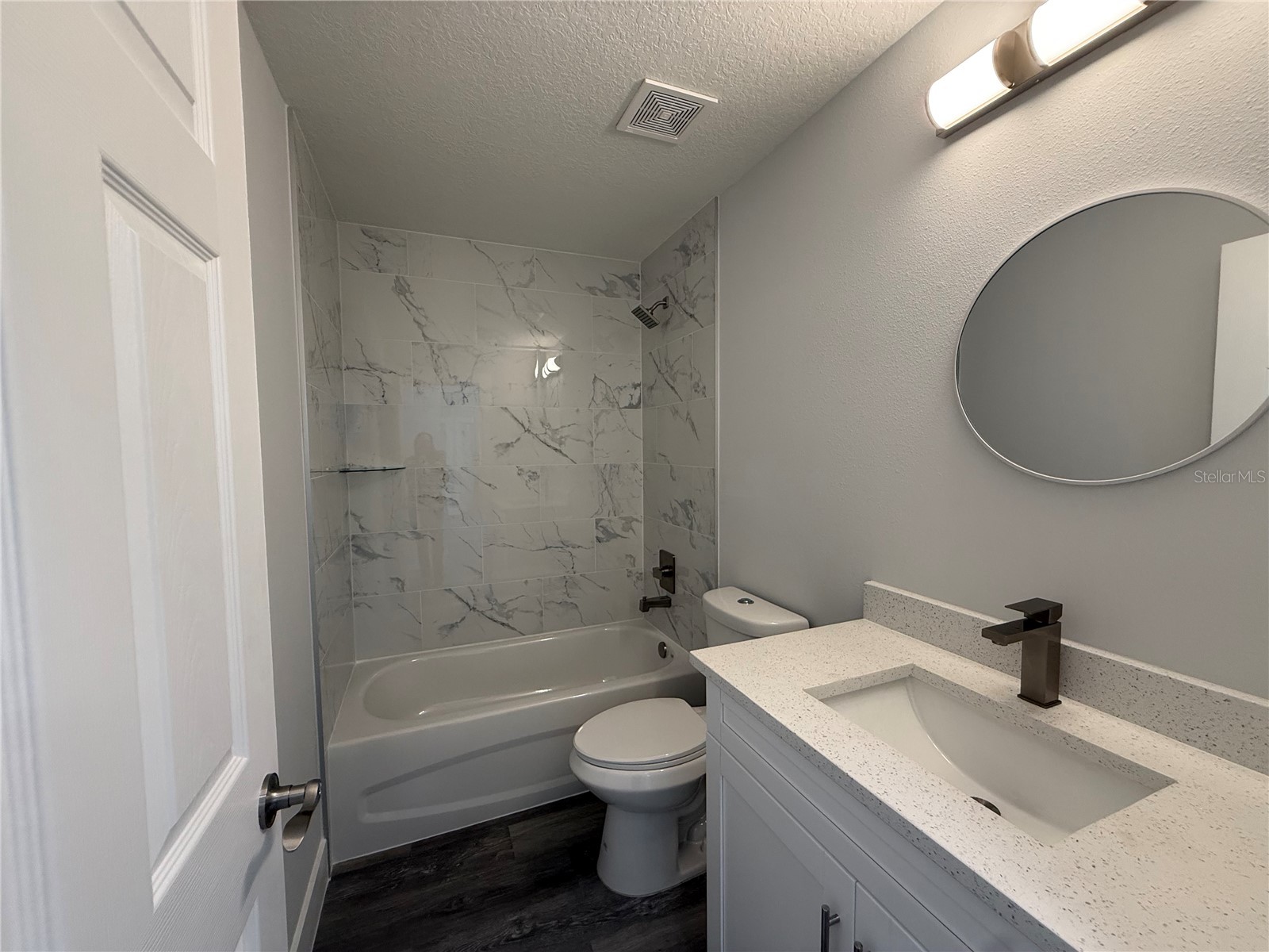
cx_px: 634
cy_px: 476
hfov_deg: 102.1
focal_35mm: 14
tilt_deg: -4.7
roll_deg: +0.1
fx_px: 513
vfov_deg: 85.7
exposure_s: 1/120
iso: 200
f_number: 2.2
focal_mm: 2.22
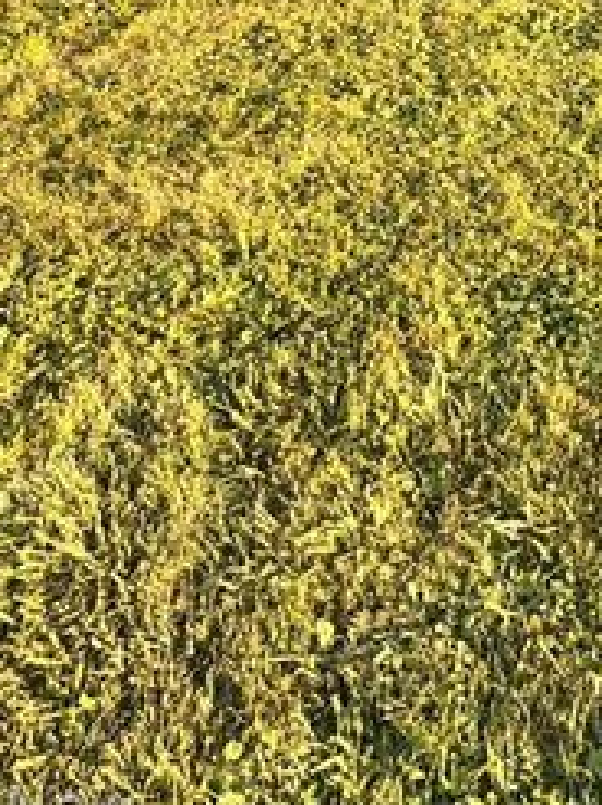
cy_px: -234
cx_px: 661
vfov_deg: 34.8
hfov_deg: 33.0
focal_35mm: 38
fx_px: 883
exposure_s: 1/215
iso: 40
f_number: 2.2
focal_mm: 2.22
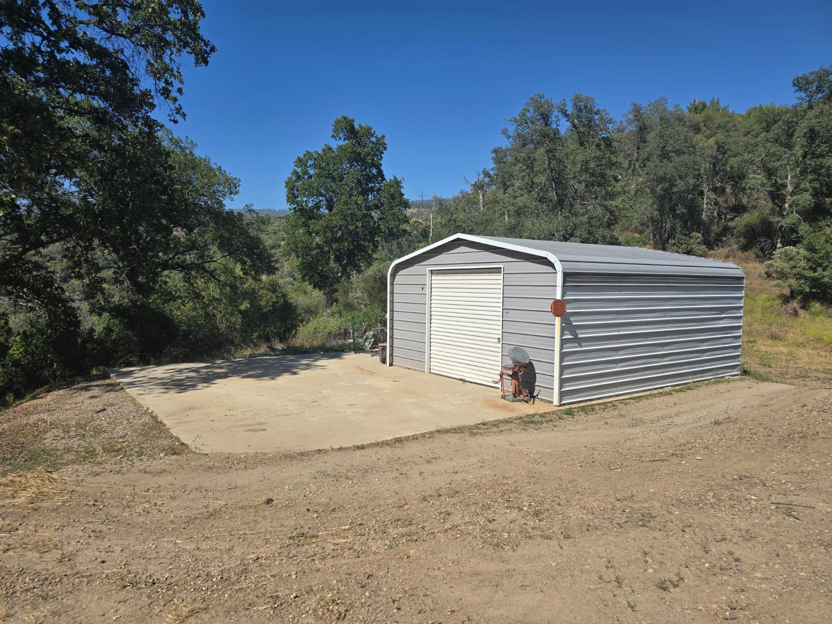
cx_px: 416
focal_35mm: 23
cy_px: 312
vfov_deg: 58.9
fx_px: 553
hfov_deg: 73.9
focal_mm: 6.3
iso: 12
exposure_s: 1/1047
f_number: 1.7
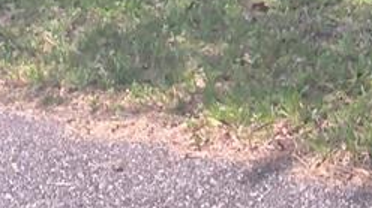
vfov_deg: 9.3
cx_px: 538
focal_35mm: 126
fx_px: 1242
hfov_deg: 15.8
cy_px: -112
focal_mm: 3.99
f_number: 1.8
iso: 20
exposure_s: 1/237
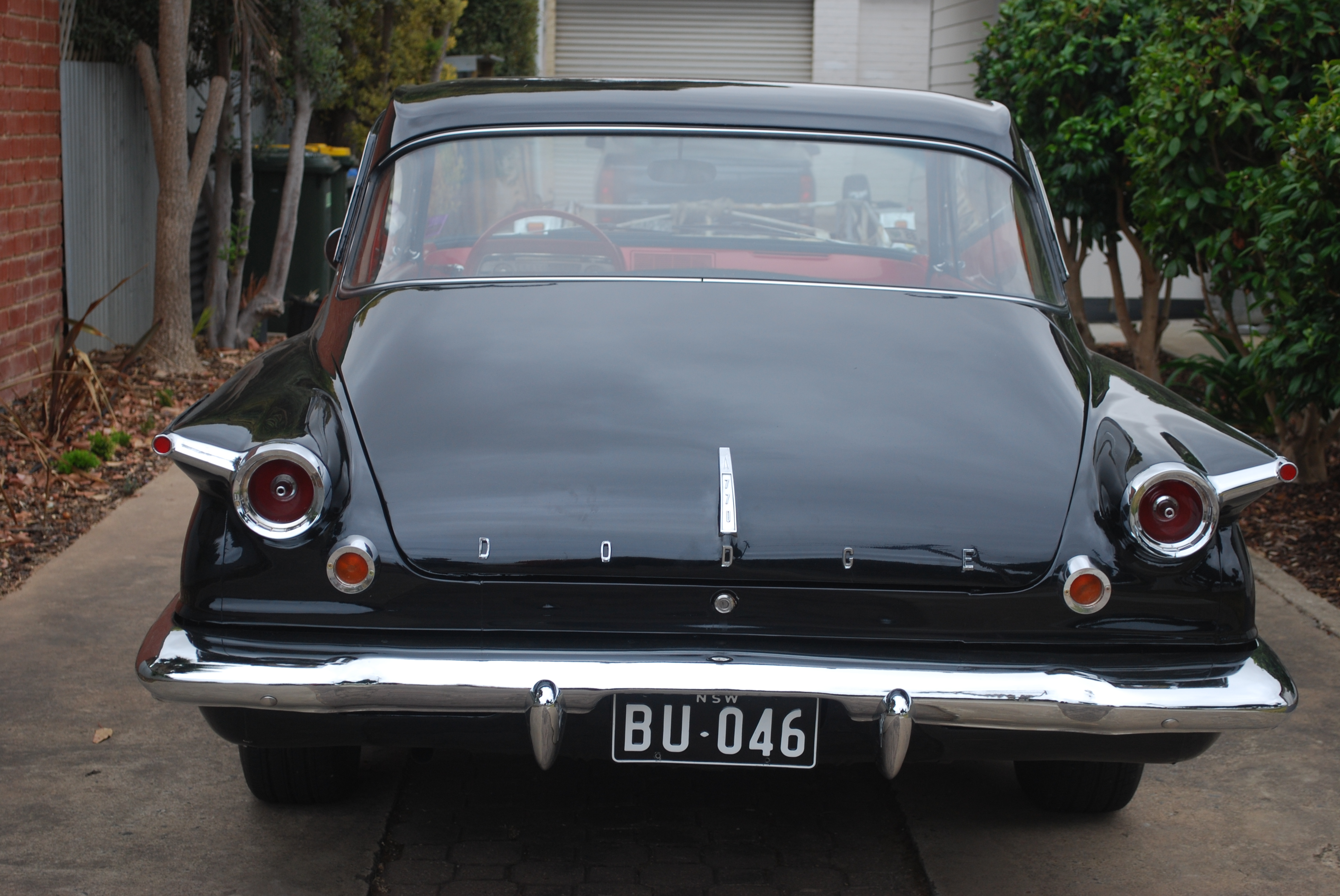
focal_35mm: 68
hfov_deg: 29.8
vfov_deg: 20.2
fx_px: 2516
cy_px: 448
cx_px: 670
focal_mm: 45
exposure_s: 1/125
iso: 180
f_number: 5.6
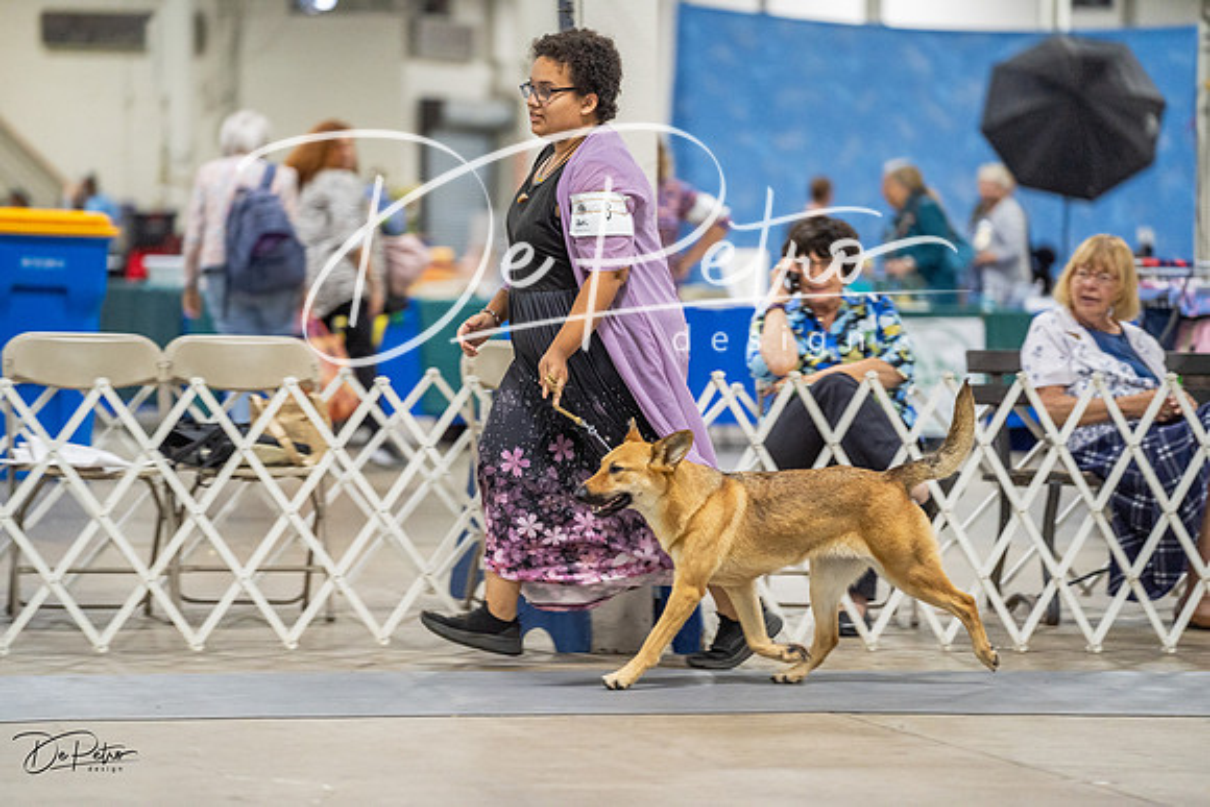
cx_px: 605
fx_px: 5648
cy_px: 404
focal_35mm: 168
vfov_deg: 8.2
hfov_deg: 12.2
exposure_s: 1/200
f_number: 2.8
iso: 3200
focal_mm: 168
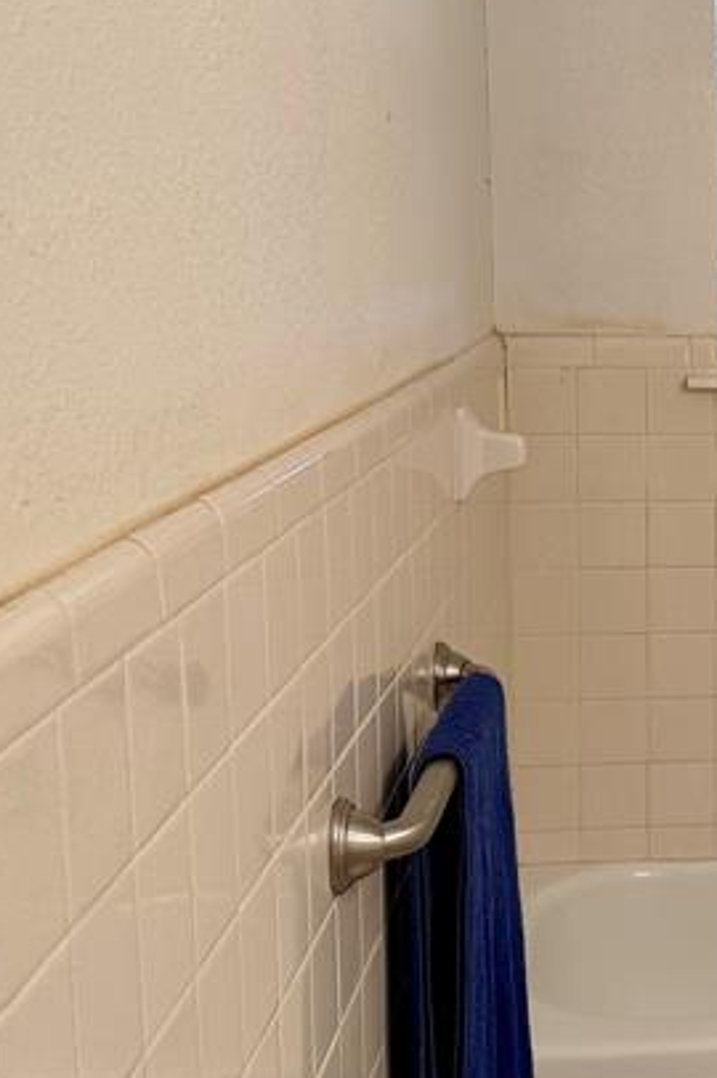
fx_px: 1885
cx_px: 964
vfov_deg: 31.9
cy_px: 473
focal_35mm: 63
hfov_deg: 19.6
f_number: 1.78
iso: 125
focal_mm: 6.76
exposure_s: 1/60
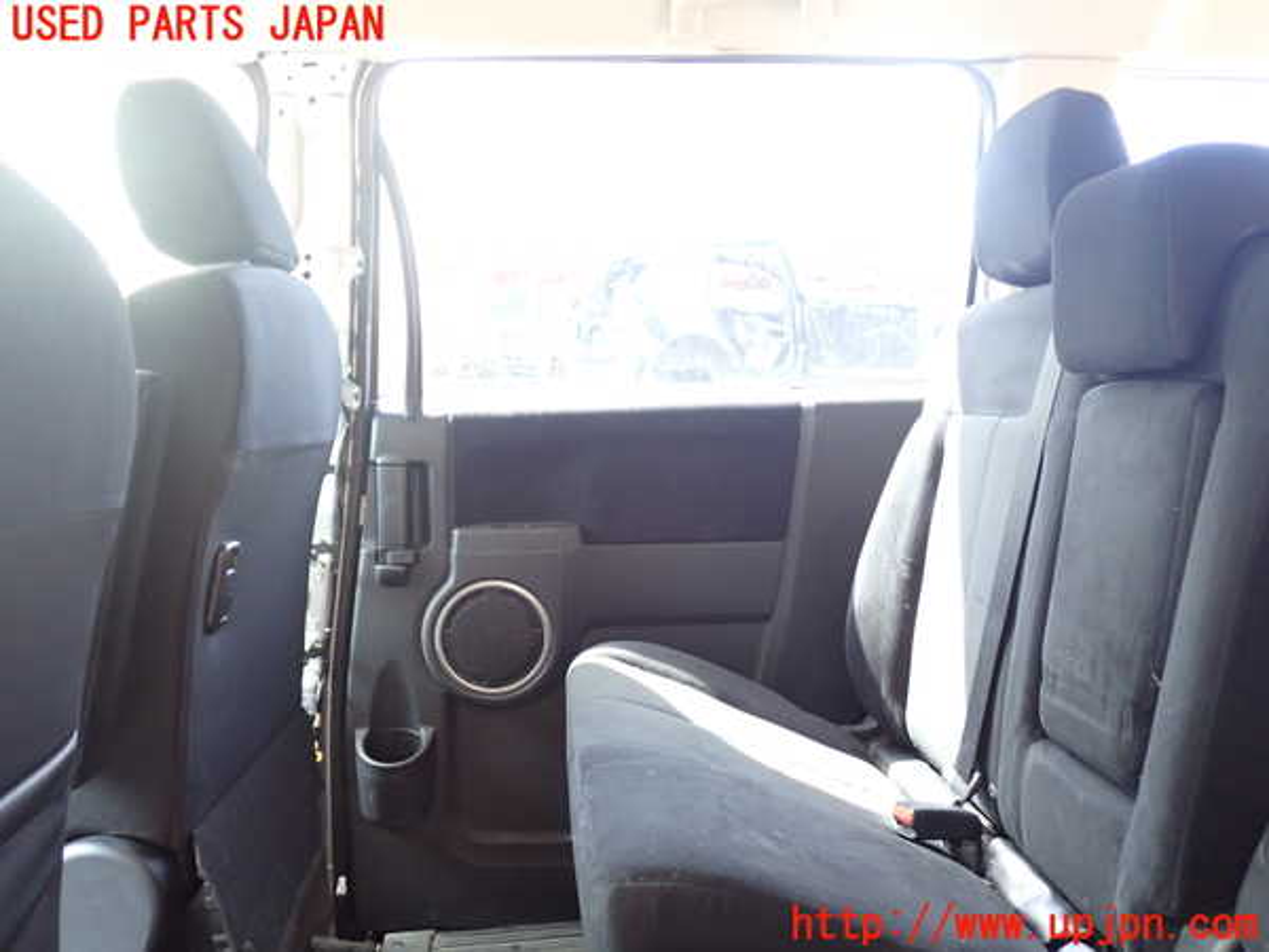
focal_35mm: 30
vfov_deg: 46.8
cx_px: 634
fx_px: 1100
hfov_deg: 60.0
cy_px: 476
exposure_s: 1/30
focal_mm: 5.4
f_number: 2.3
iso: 320
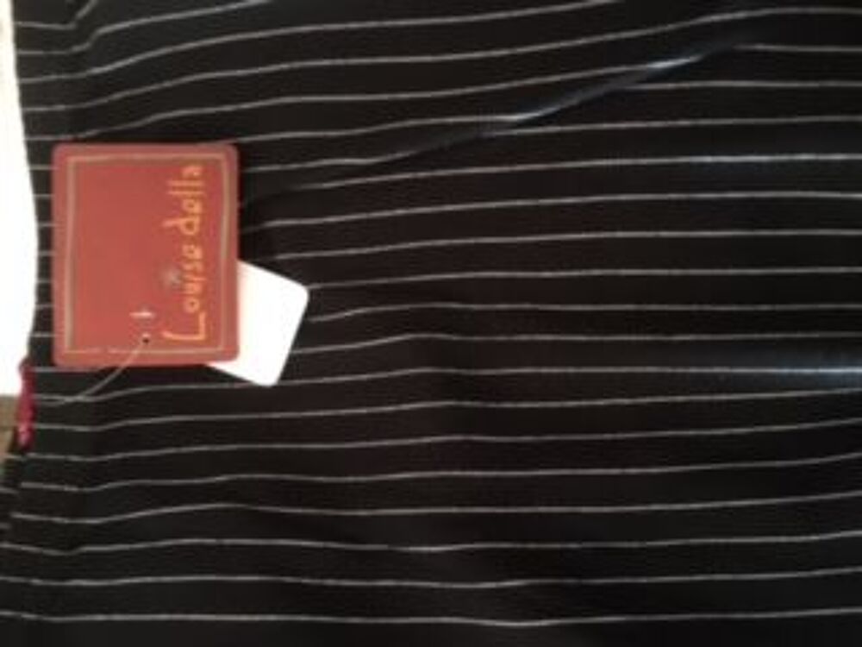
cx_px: 431
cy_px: 324
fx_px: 722
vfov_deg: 48.2
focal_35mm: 29
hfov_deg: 61.7
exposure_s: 1/17
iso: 250
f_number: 2.2
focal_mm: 4.15
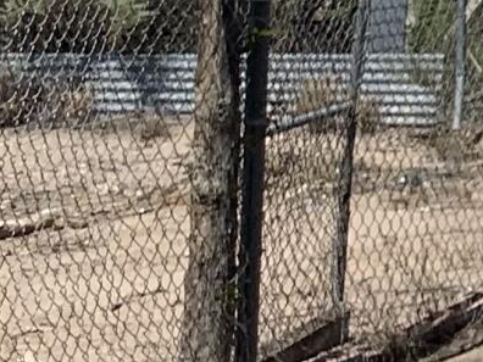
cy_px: -245
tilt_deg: +2.3
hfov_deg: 7.9
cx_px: 1666
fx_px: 2749
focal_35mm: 197
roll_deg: +0.7
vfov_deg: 7.4
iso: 25
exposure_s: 1/3401
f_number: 1.8
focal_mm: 4.25
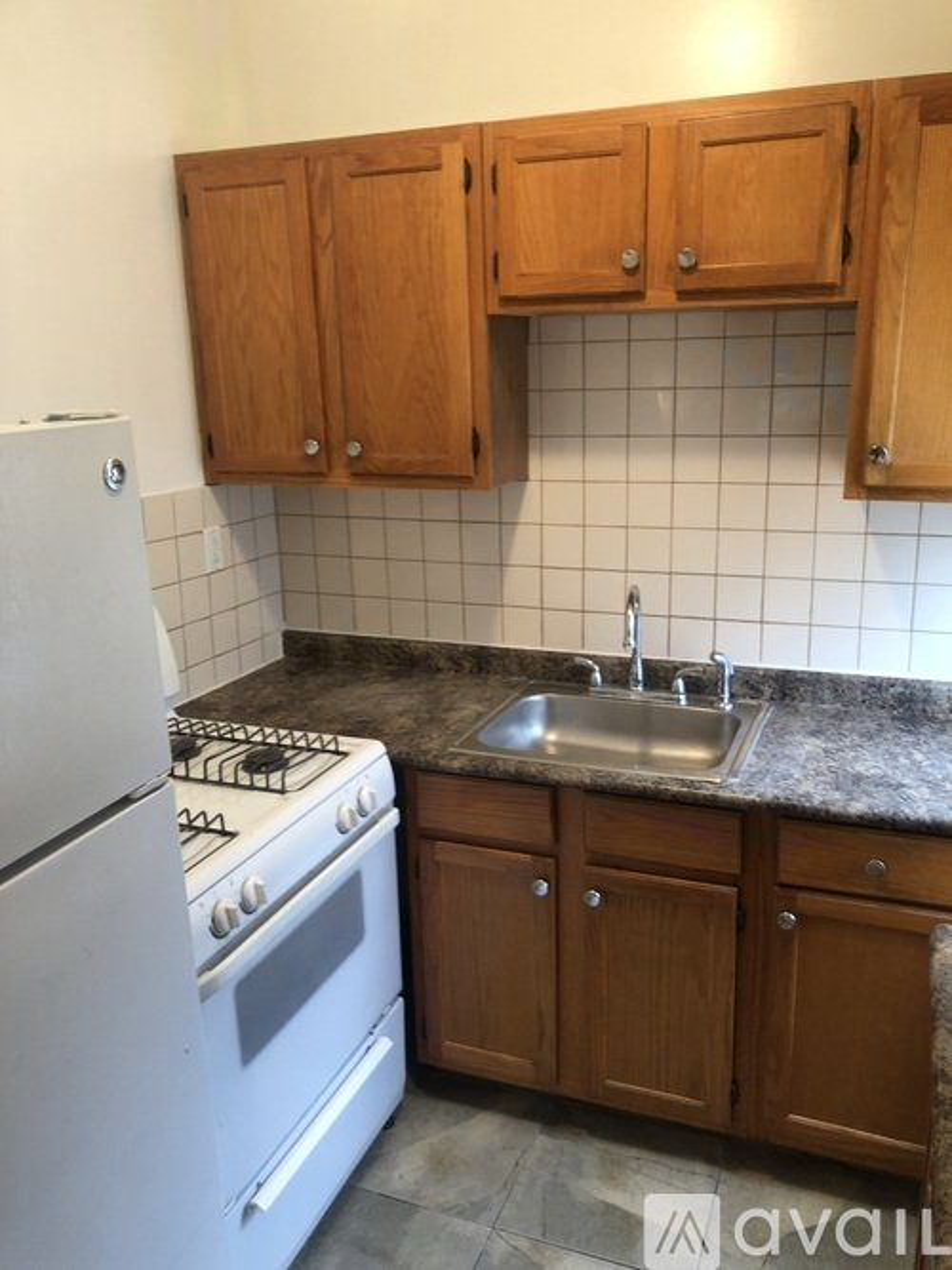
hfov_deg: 49.7
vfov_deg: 63.5
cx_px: 476
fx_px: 1027
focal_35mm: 28
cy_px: 635
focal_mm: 4
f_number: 1.8
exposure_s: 1/24
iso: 40
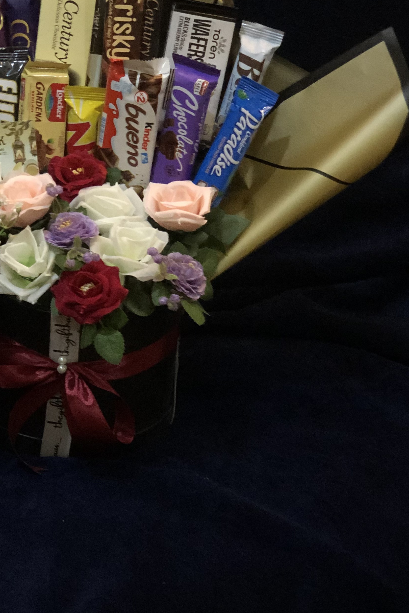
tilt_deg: -27.3
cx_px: 95
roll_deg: -2.6
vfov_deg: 23.1
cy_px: 357
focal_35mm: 88
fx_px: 1500
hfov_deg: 15.5
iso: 160
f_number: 2.4
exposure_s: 1/20
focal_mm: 6
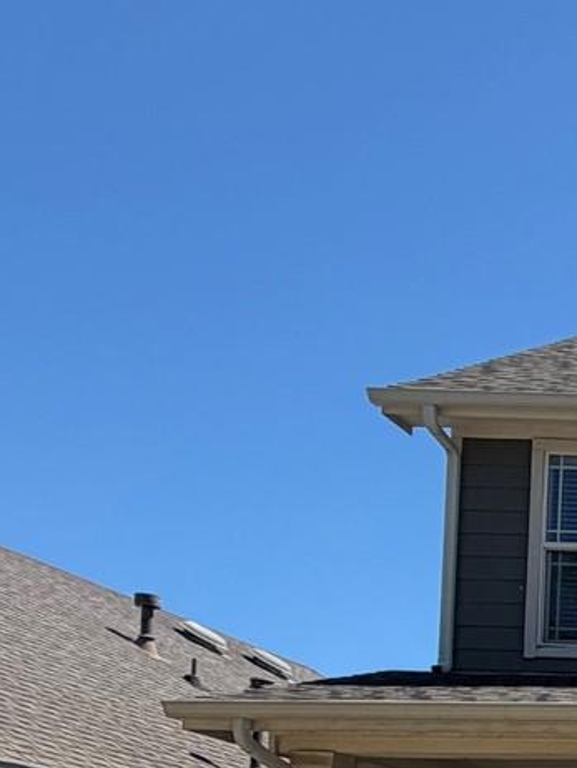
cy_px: 929
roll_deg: +0.1
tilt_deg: +2.7
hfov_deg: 15.3
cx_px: 1329
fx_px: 1377
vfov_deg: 27.3
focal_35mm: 62
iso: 20
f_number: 2.2
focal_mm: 2.22
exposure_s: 1/841
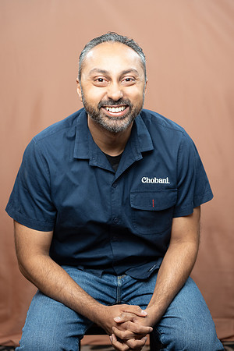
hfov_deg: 18.7
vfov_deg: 27.7
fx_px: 712
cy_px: 176
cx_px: 117
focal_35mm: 73
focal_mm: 73
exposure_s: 1/160
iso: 320
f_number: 4
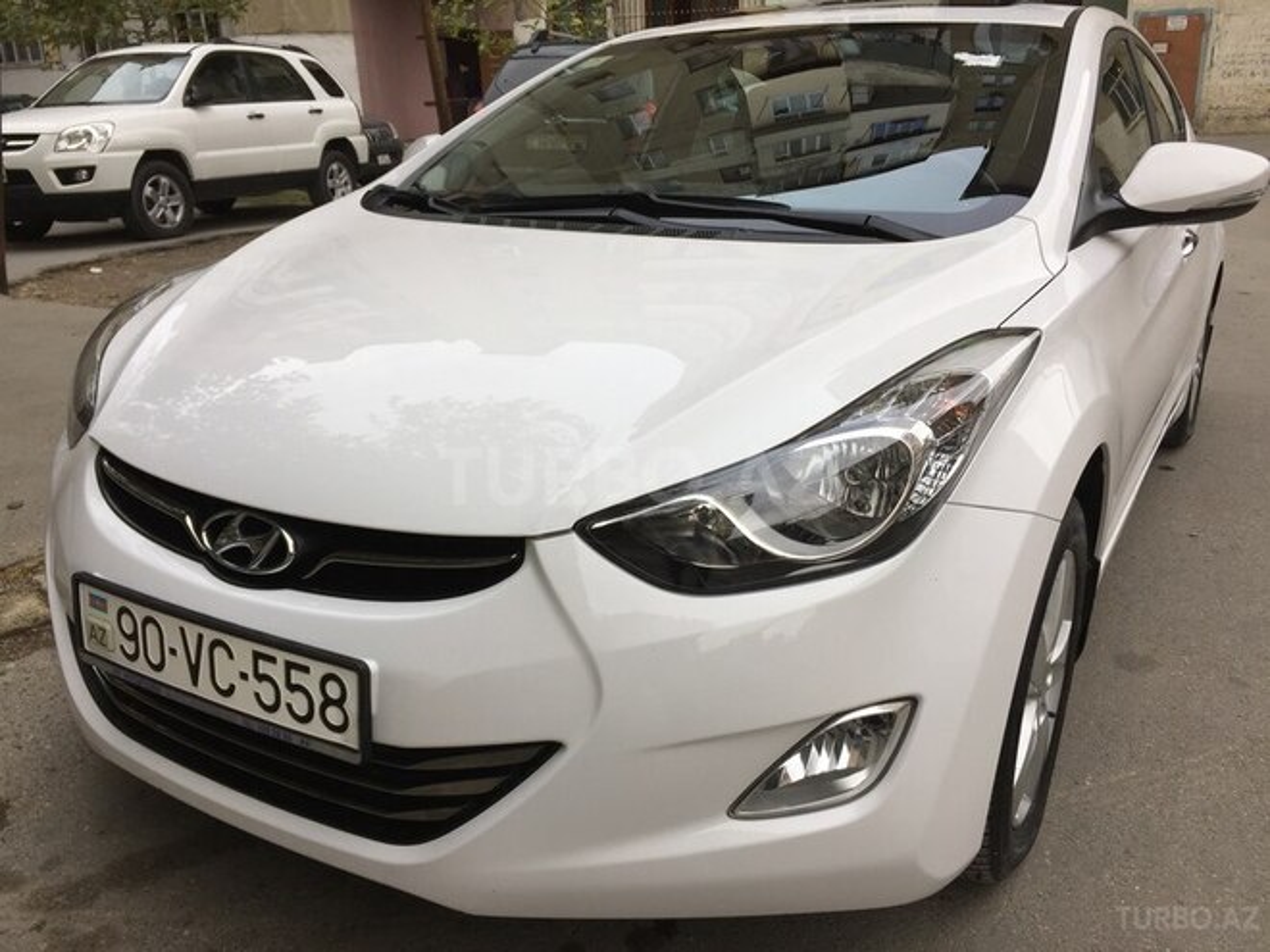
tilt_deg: -19.2
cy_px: 476
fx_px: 1064
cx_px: 635
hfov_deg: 61.7
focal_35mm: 29
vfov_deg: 48.2
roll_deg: +2.4
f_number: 2.2
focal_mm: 4.15
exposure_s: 1/122
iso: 32
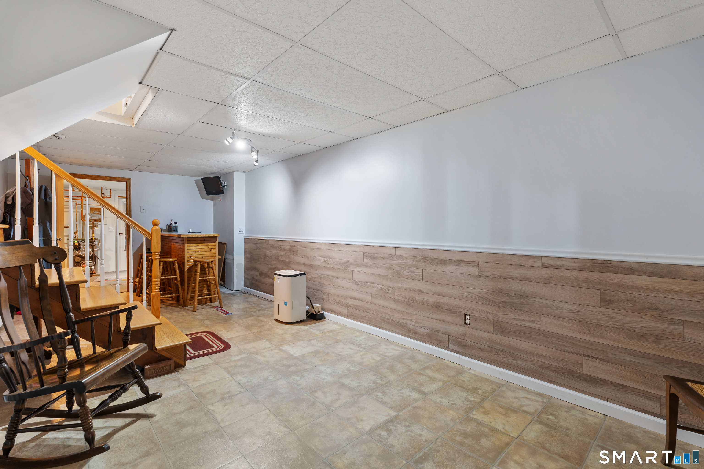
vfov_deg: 73.7
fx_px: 313
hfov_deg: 96.7
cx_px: 352
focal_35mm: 16
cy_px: 234
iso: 400
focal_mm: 16
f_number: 5.6
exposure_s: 1
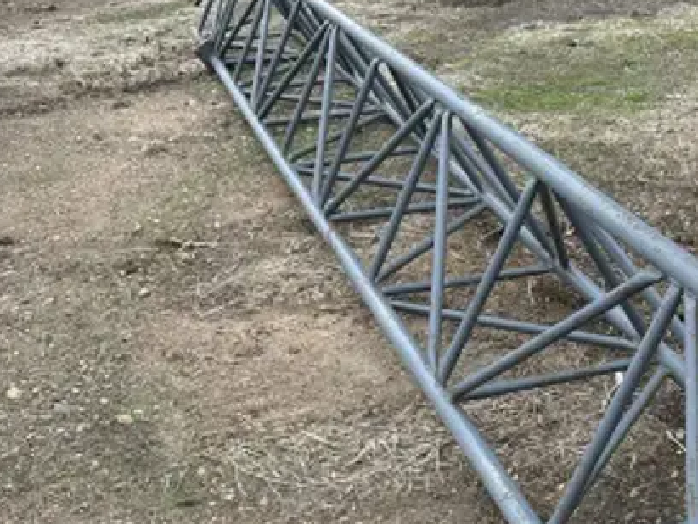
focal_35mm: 56
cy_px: 497
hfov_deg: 32.5
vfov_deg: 25.1
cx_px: 640
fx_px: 1130
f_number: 1.78
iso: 80
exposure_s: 1/2252
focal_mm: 6.86
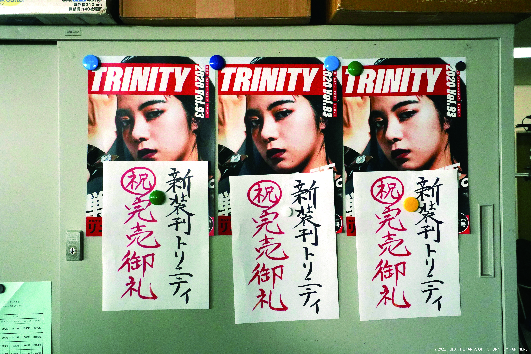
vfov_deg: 37.9
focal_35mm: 35
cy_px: 177
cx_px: 266
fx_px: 516
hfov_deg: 54.4
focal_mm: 35
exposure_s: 1/80
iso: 8000
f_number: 6.3
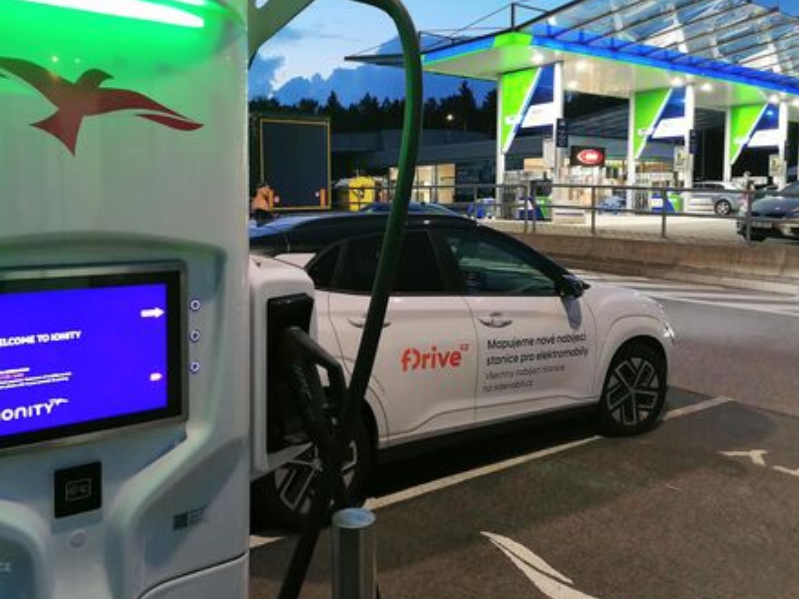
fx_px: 738
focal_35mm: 32
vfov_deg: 44.0
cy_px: 251
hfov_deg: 56.7
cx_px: 357
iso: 250
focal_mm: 5.3
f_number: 1.8
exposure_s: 1/30
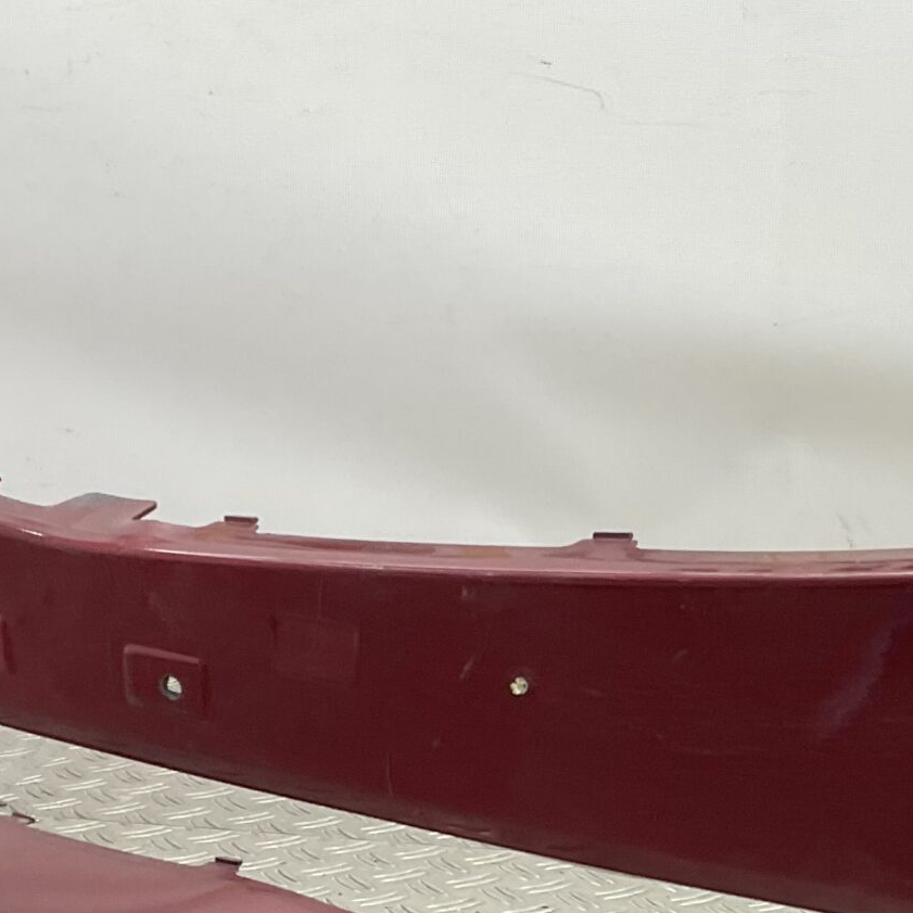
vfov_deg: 21.6
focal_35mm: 78
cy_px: 846
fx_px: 2328
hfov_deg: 22.2
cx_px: 500
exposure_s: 1/120
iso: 32
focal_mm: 3
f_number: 1.8
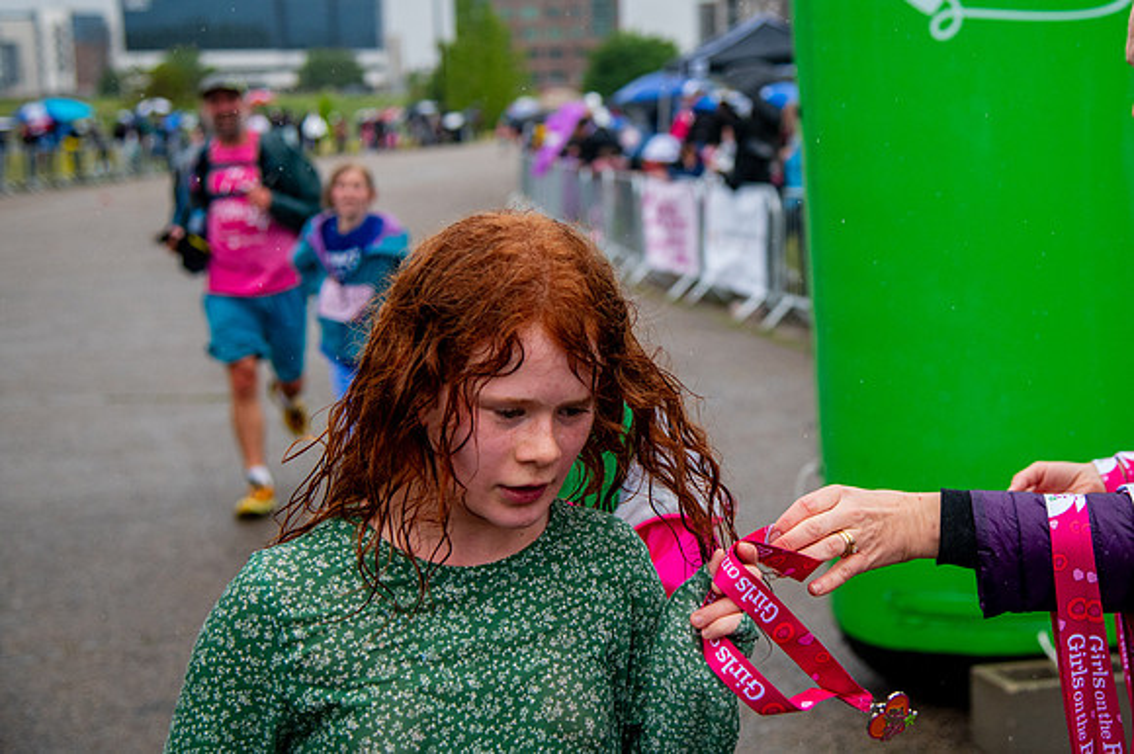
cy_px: 285
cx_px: 685
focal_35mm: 62
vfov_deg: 21.8
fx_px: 1959
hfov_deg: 32.2
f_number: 4
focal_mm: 50
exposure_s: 1/2500
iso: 1600
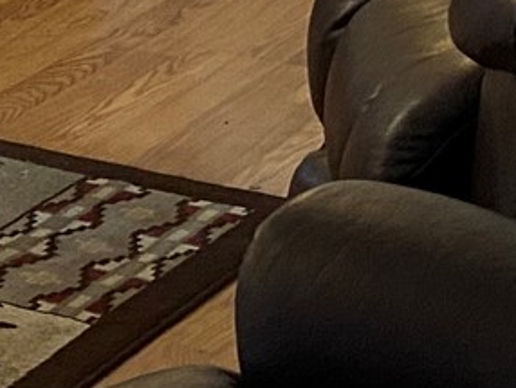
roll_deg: +2.1
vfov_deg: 7.9
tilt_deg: -14.9
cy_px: -139
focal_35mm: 186
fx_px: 2775
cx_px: -805
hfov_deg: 9.3
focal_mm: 4.25
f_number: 1.8
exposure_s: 1/60
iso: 320
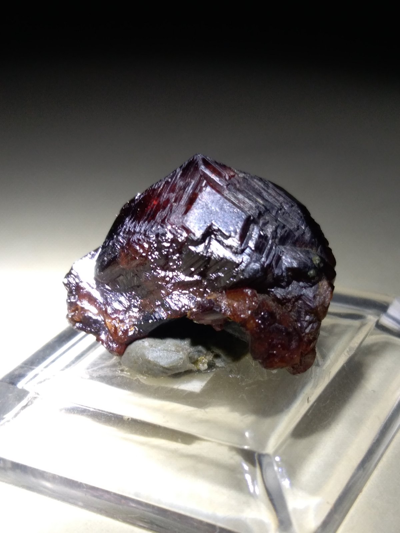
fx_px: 401
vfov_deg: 67.3
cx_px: 200
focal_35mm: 26
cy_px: 266
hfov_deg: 53.1
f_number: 2
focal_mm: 3.54
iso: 128
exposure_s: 1/50
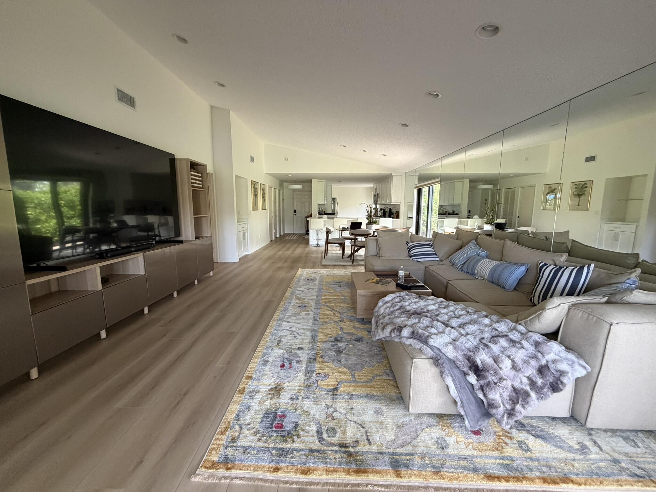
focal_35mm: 14
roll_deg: +0.2
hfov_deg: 102.1
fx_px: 265
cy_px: 246
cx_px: 328
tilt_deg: -8.2
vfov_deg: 85.7
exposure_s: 1/60
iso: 320
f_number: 2.2
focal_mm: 2.22
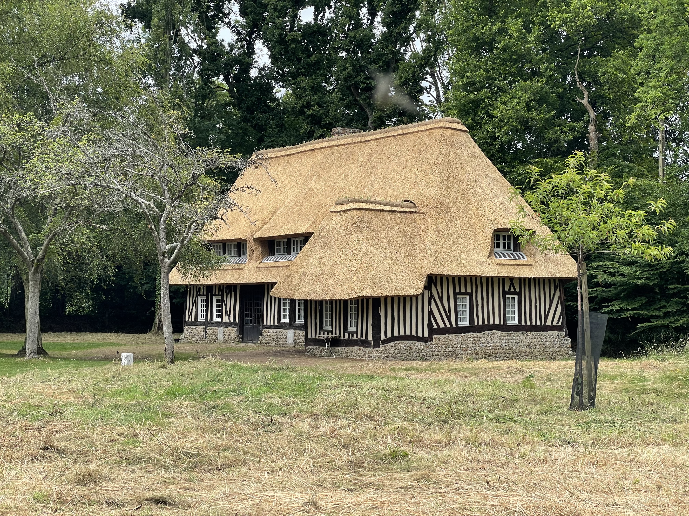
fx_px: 1035
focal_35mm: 52
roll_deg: +0.6
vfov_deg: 28.0
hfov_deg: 36.8
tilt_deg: +0.6
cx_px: 344
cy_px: 258
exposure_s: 1/421
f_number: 2
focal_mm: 6
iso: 25
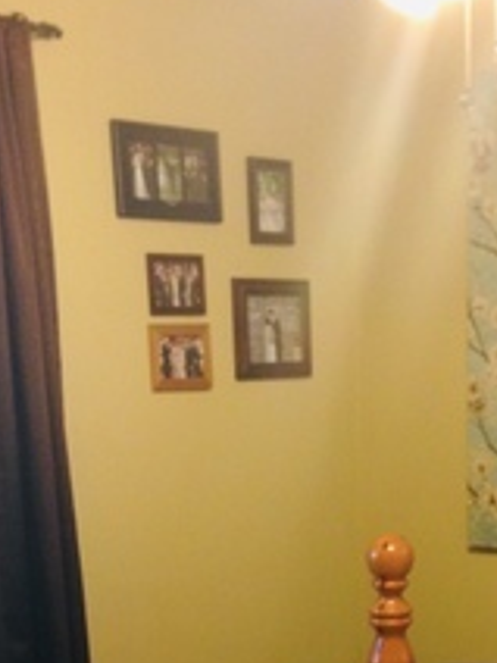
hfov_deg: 18.9
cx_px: 311
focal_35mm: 78
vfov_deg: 23.8
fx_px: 1493
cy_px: 688
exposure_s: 1/20
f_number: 2.4
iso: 100
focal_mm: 4.12
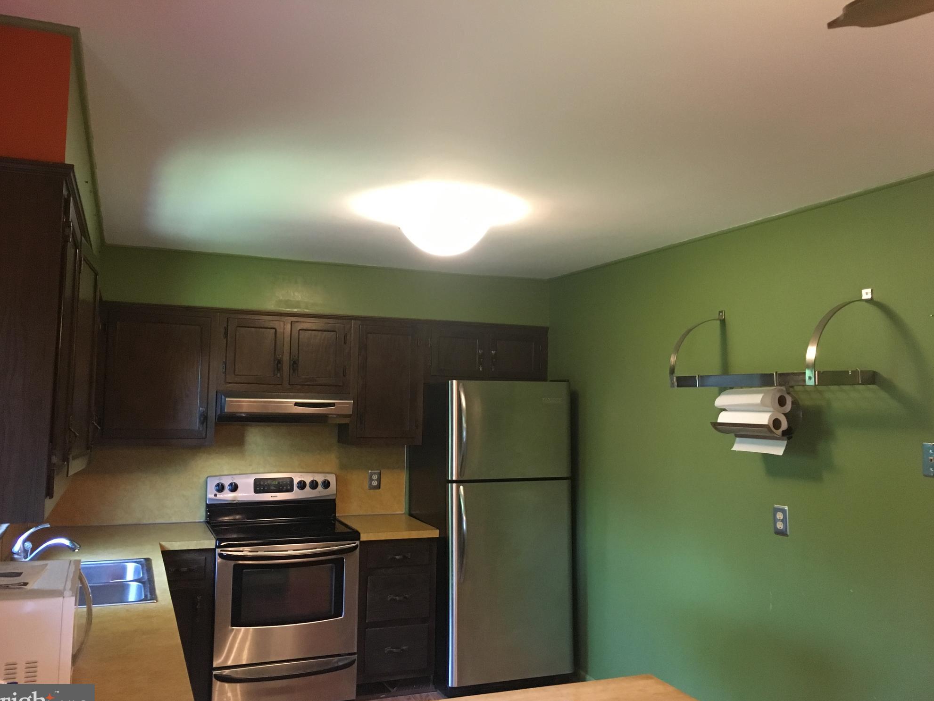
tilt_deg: +4.0
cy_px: 360
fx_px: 809
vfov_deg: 46.8
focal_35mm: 30
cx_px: 460
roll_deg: -0.6
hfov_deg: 60.0
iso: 200
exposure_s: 1/30
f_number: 2.2
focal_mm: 4.15
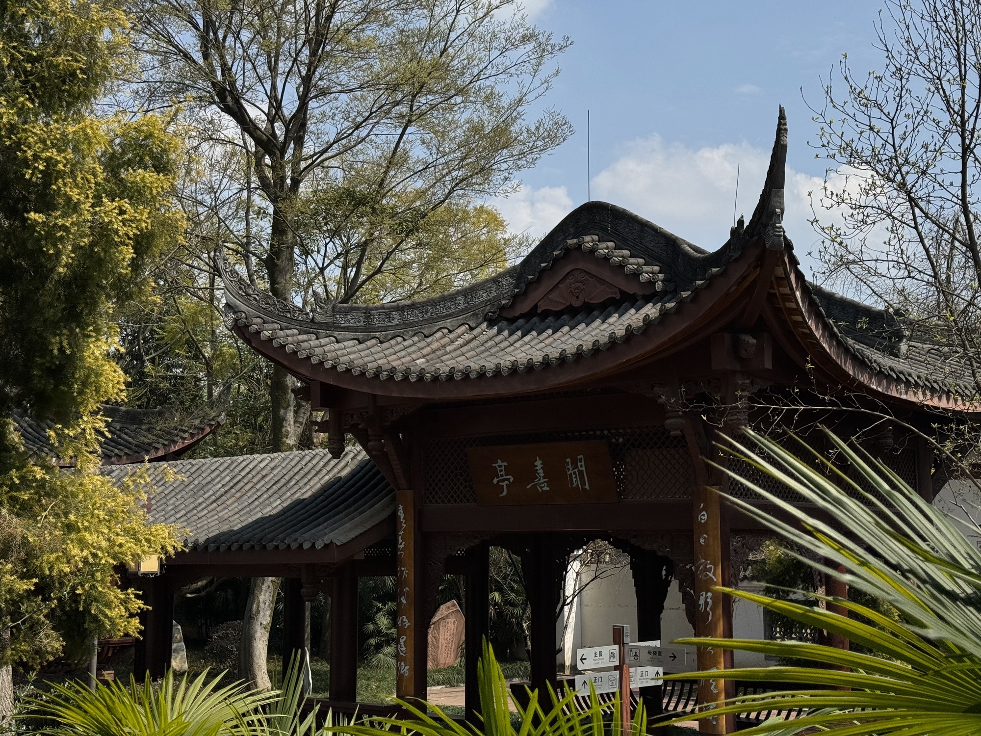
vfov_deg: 30.3
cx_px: 490
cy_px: 368
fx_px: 1360
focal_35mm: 48
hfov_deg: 39.7
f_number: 1.78
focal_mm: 6.86
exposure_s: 1/9009
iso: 64
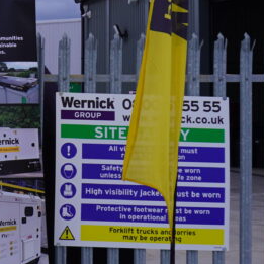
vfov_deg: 17.1
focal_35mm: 100
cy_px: 18
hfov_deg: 14.9
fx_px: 863
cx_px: -227
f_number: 5
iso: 100
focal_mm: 16
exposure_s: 1/800
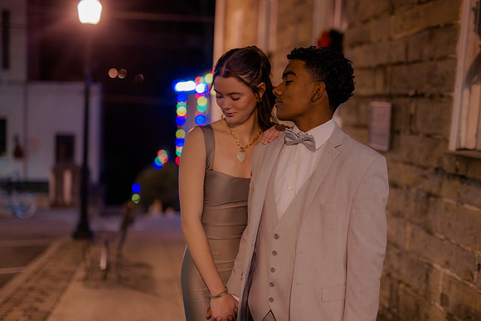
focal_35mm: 50
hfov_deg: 39.6
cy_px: 160
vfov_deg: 27.0
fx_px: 668
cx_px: 240
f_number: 1.4
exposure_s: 1/200
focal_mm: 50
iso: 2500
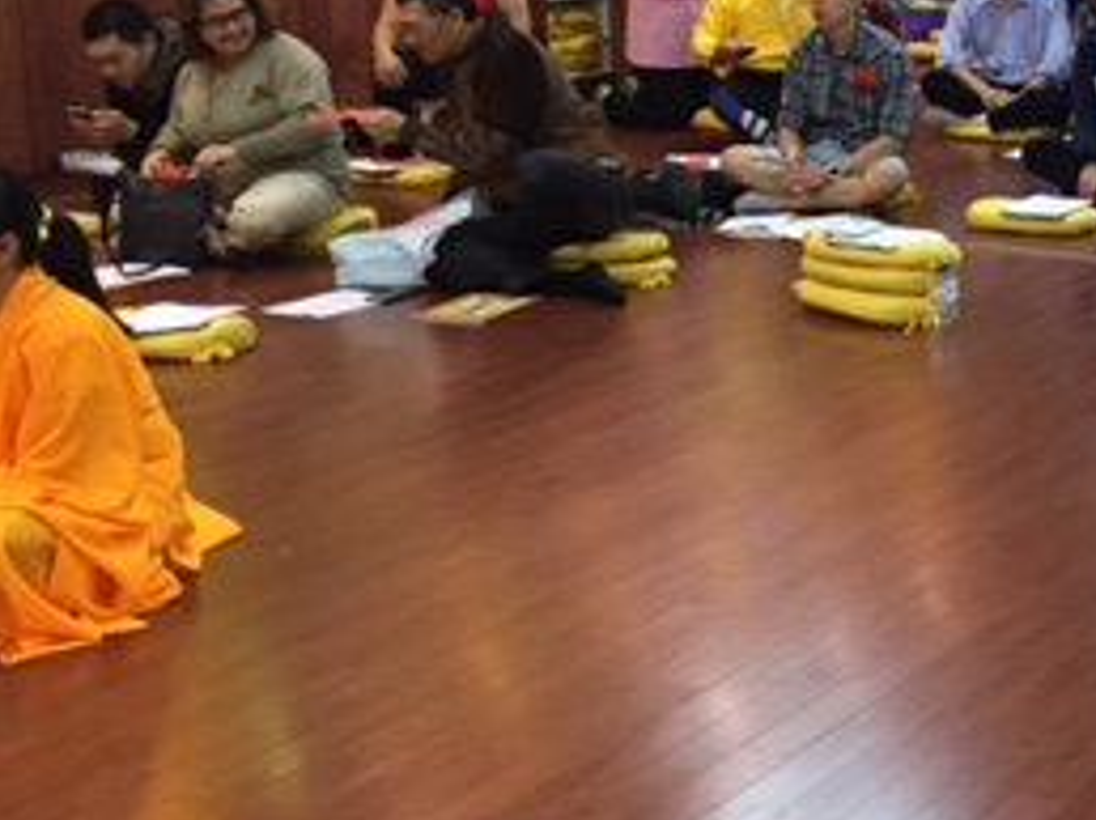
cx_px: 1351
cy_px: 221
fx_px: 2278
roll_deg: -3.4
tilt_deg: -11.5
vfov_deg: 20.3
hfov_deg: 24.3
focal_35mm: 72
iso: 200
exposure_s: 1/33
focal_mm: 4.15
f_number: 2.2
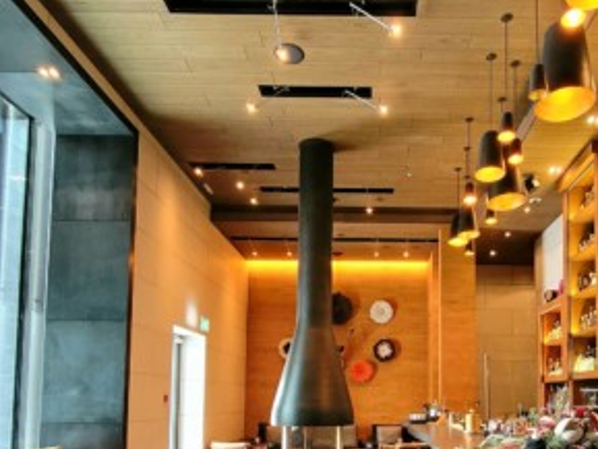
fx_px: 467
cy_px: 364
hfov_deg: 64.4
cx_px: 370
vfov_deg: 48.3
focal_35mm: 27
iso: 320
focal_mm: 1.74
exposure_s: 1/33
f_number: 2.2
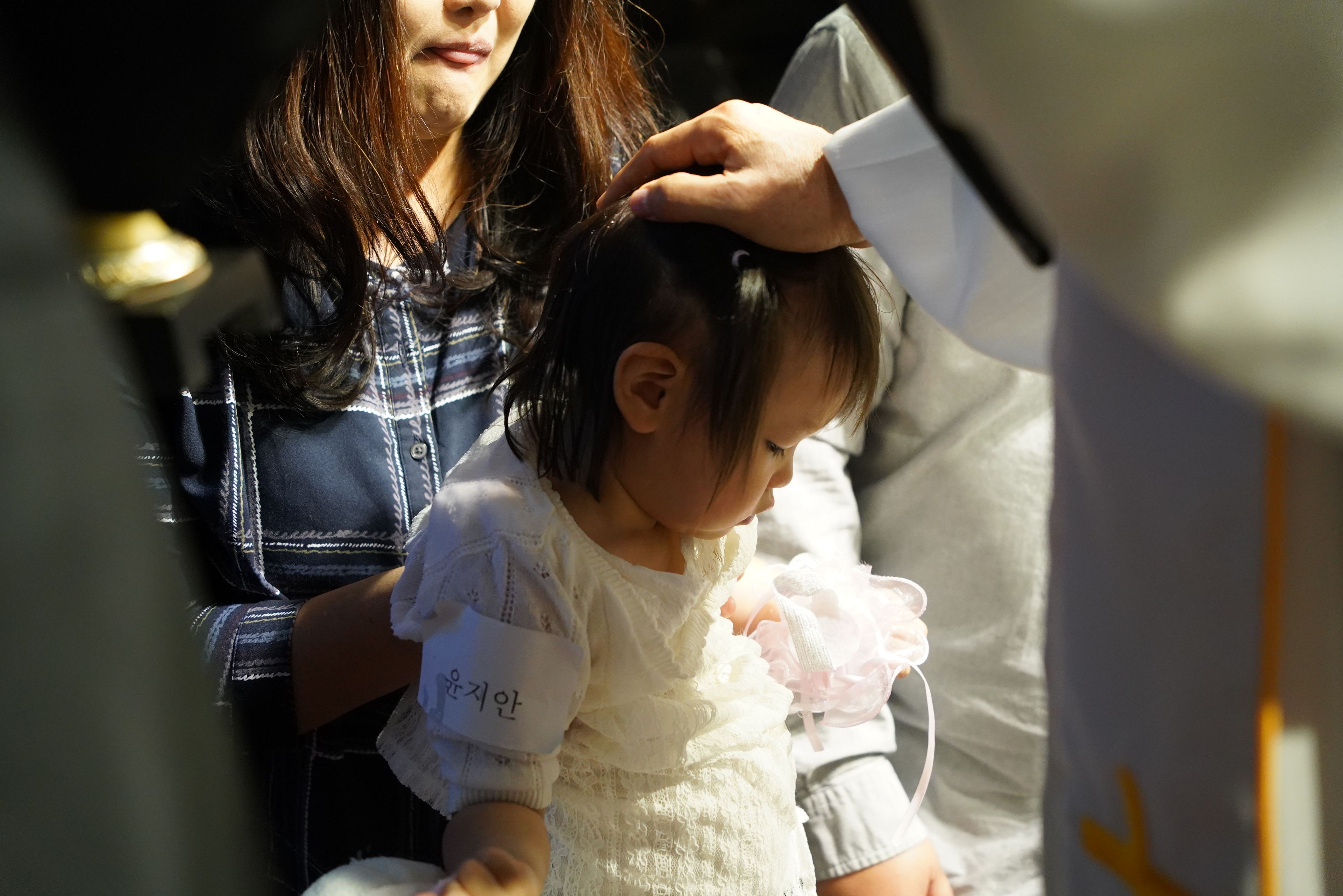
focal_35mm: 53
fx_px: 1977
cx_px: 672
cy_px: 448
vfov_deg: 25.5
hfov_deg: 37.5
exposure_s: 1/320
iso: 5000
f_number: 4
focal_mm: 53
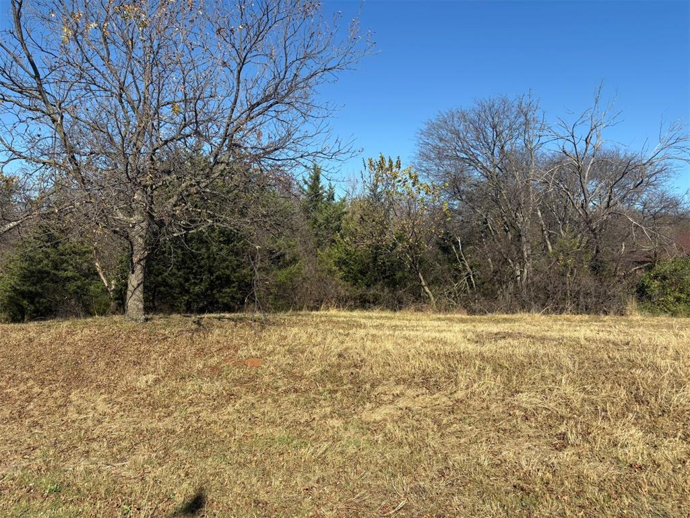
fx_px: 518
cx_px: 345
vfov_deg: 53.1
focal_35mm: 26
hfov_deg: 67.3
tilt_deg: +1.1
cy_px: 259
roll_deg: -0.4
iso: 50
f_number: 1.6
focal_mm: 5.96
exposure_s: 1/2865
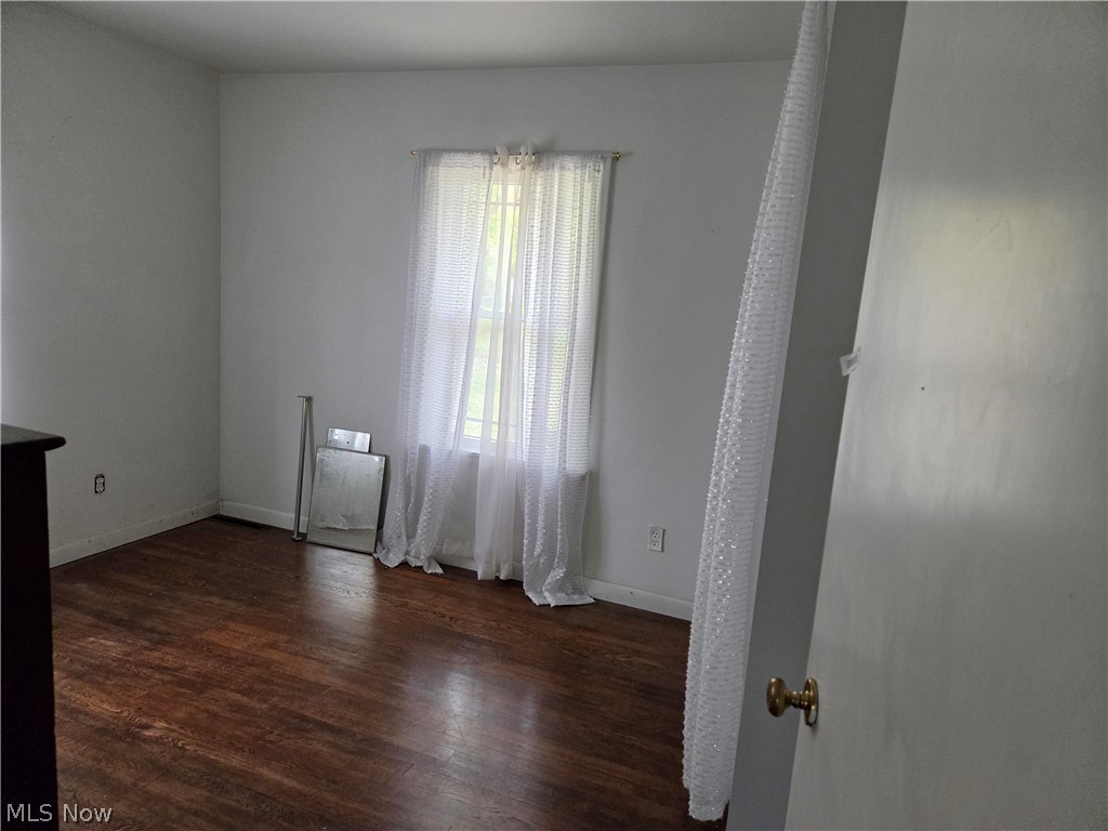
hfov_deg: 73.9
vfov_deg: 58.9
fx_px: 736
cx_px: 554
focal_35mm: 23
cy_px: 416
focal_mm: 5.4
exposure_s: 1/120
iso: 500
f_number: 1.8
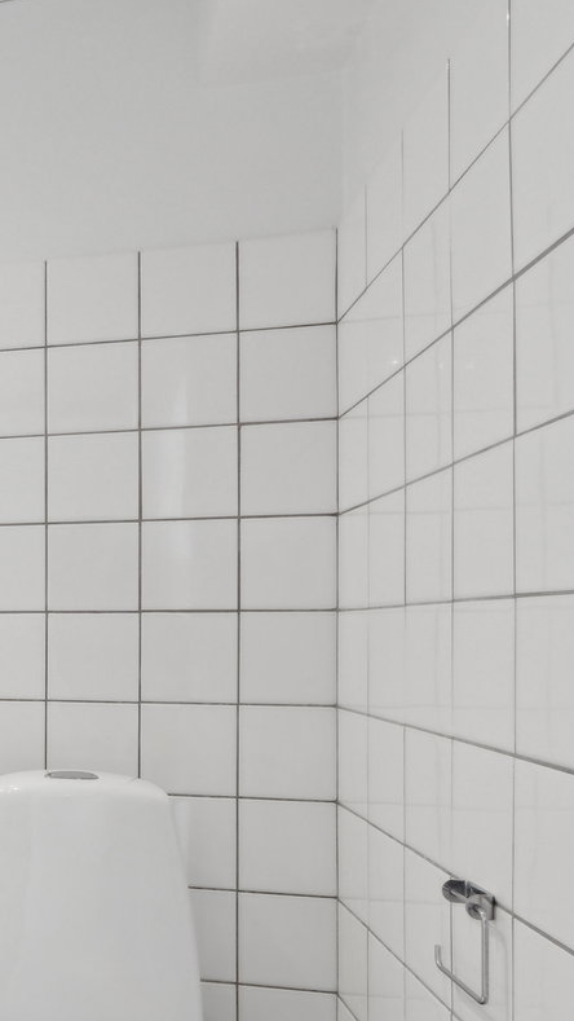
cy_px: 636
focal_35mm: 35
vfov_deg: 55.9
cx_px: -186
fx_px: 948
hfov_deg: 27.6
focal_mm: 11
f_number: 8
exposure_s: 1/5
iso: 200
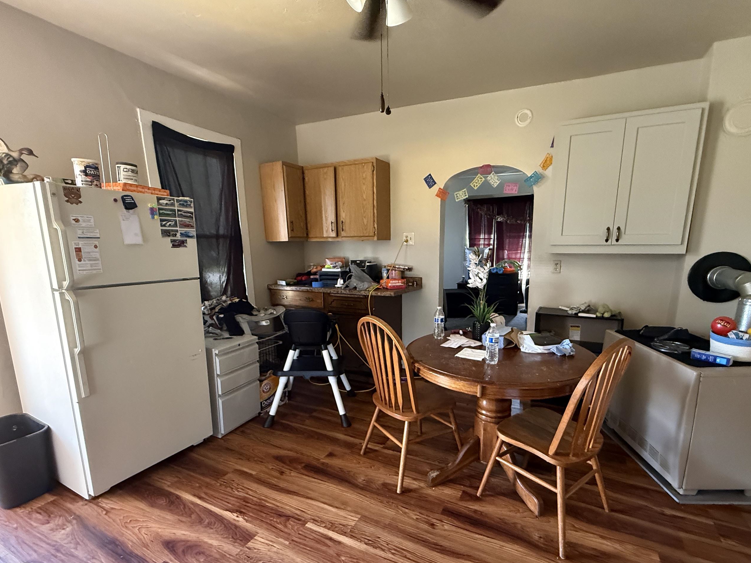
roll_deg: +0.4
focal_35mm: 17
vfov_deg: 74.3
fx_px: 369
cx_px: 397
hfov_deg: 90.9
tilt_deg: -11.0
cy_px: 322
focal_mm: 2.22
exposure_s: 1/60
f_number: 2.2
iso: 800
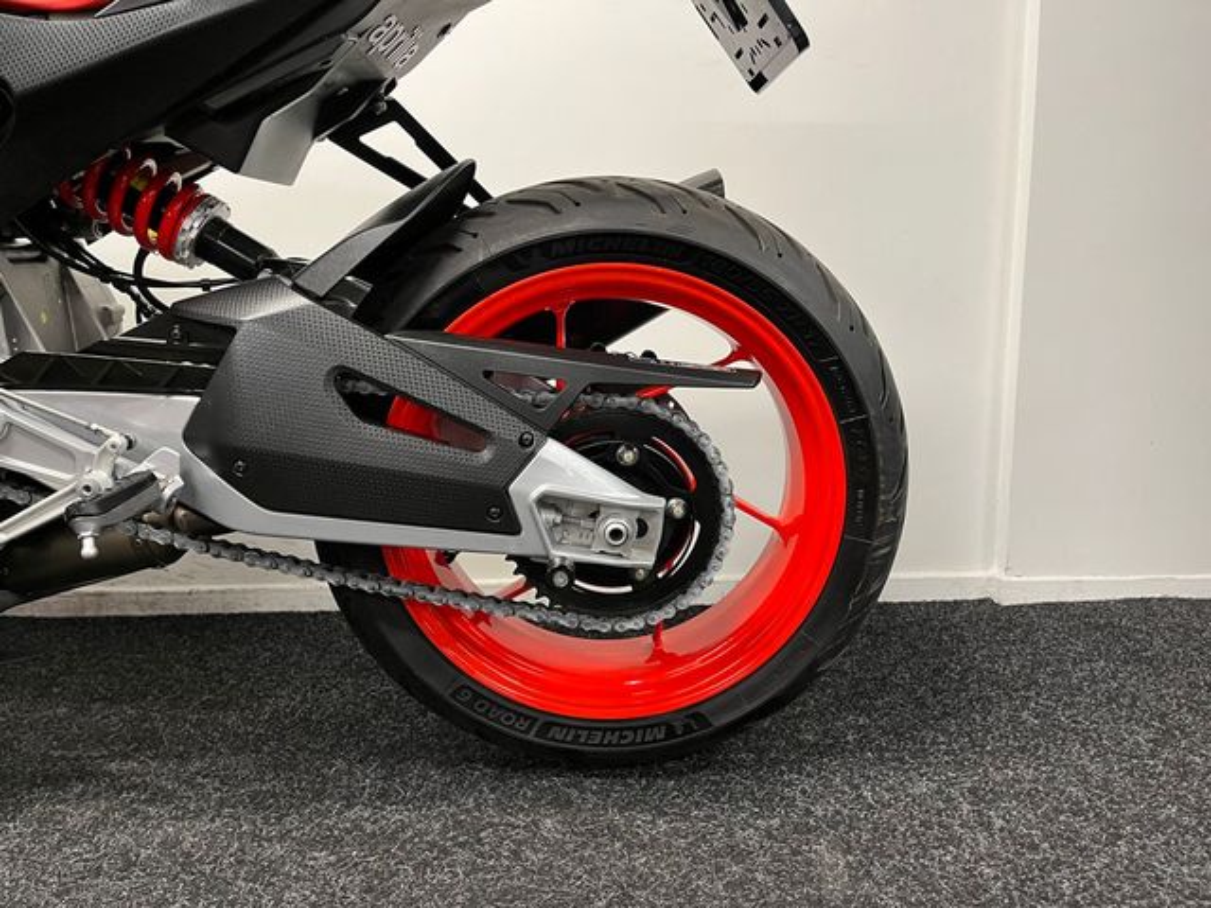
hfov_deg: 67.3
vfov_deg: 53.1
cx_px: 606
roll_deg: +0.1
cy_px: 454
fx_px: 910
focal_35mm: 26
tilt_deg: -9.2
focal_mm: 5.1
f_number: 1.6
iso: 200
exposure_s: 1/50
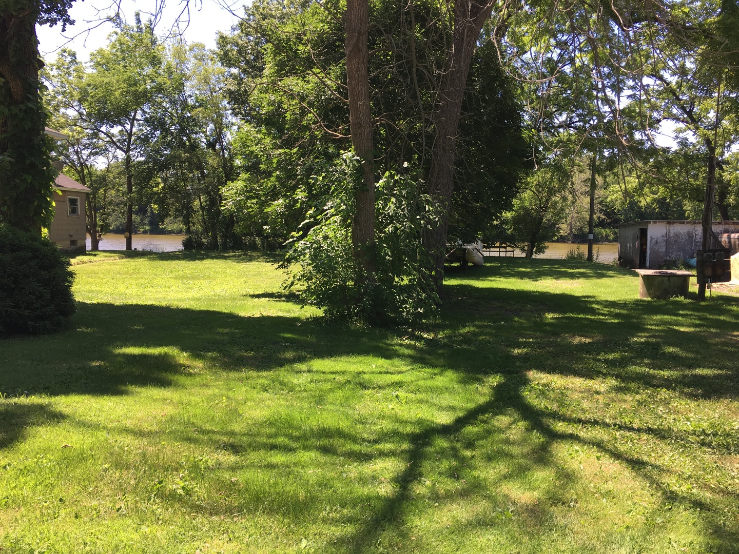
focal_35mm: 29
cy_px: 277
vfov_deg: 48.2
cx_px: 370
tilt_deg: -4.4
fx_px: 619
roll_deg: -0.9
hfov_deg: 61.7
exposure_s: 1/407
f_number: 2.2
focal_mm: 4.15
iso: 25
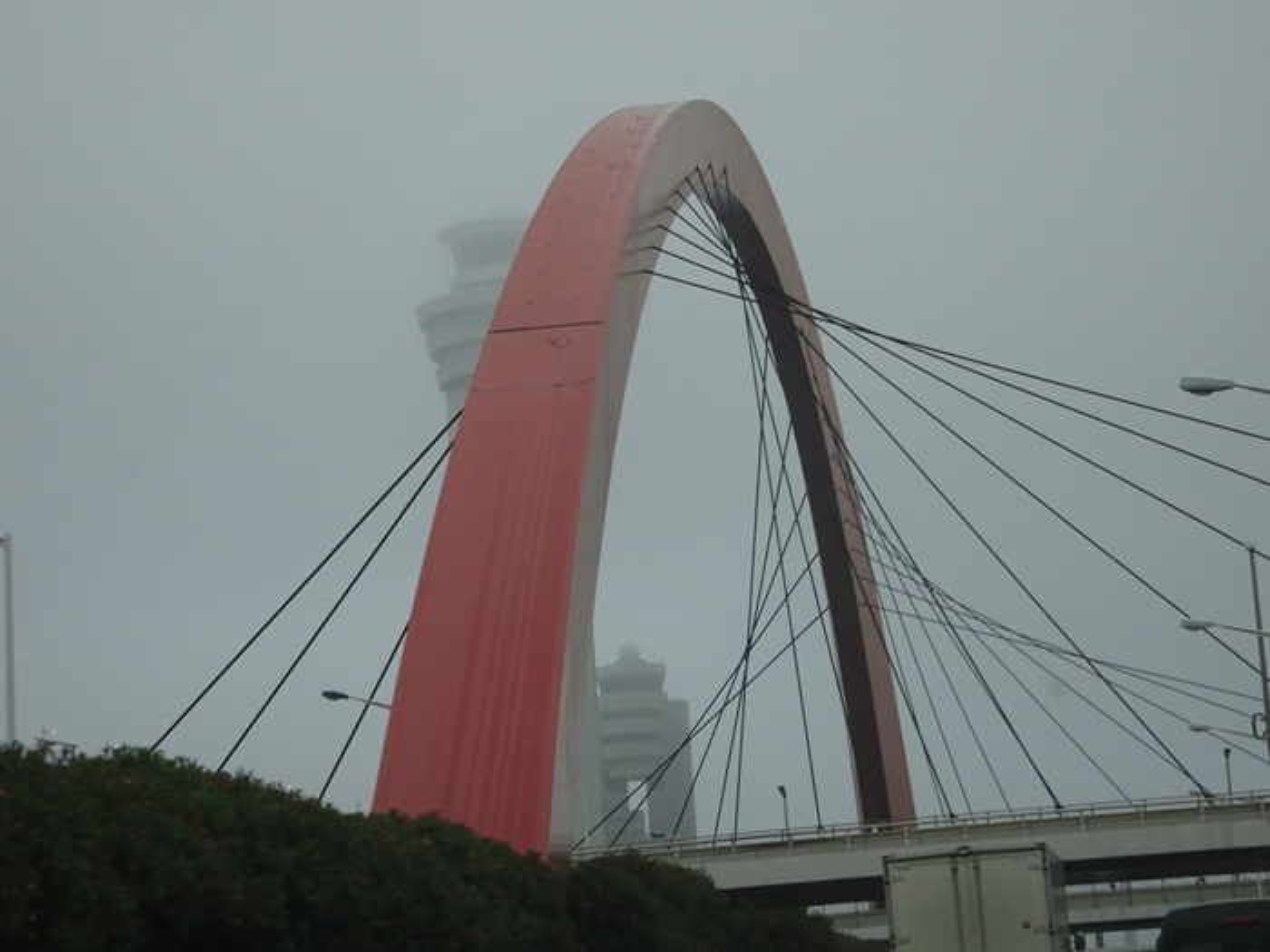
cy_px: 476
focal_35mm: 83
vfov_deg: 17.8
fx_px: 3045
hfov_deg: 23.6
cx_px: 635
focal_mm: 14.12
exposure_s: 1/250
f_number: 5
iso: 400
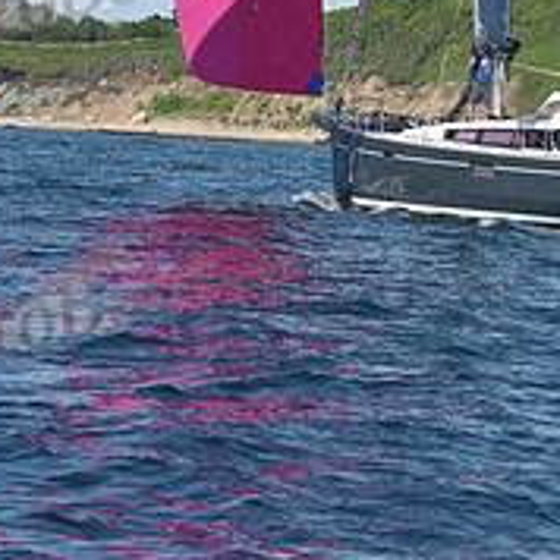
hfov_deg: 7.0
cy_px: -214
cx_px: 464
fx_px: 4557
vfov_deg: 7.0
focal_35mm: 249
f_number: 9
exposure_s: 1/1250
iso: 320
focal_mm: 90
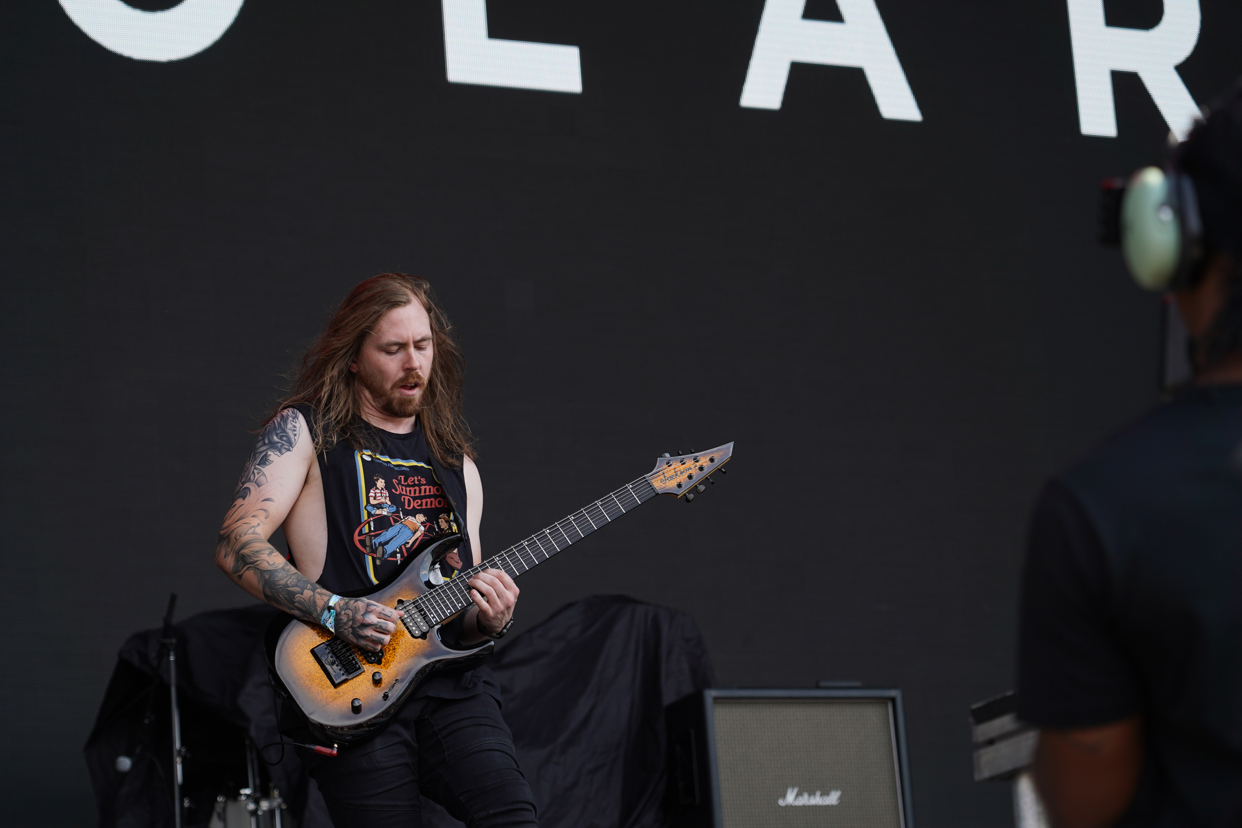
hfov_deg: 16.8
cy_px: 474
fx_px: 4209
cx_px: 532
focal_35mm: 122
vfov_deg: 11.2
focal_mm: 105
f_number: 5
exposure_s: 1/320
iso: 100
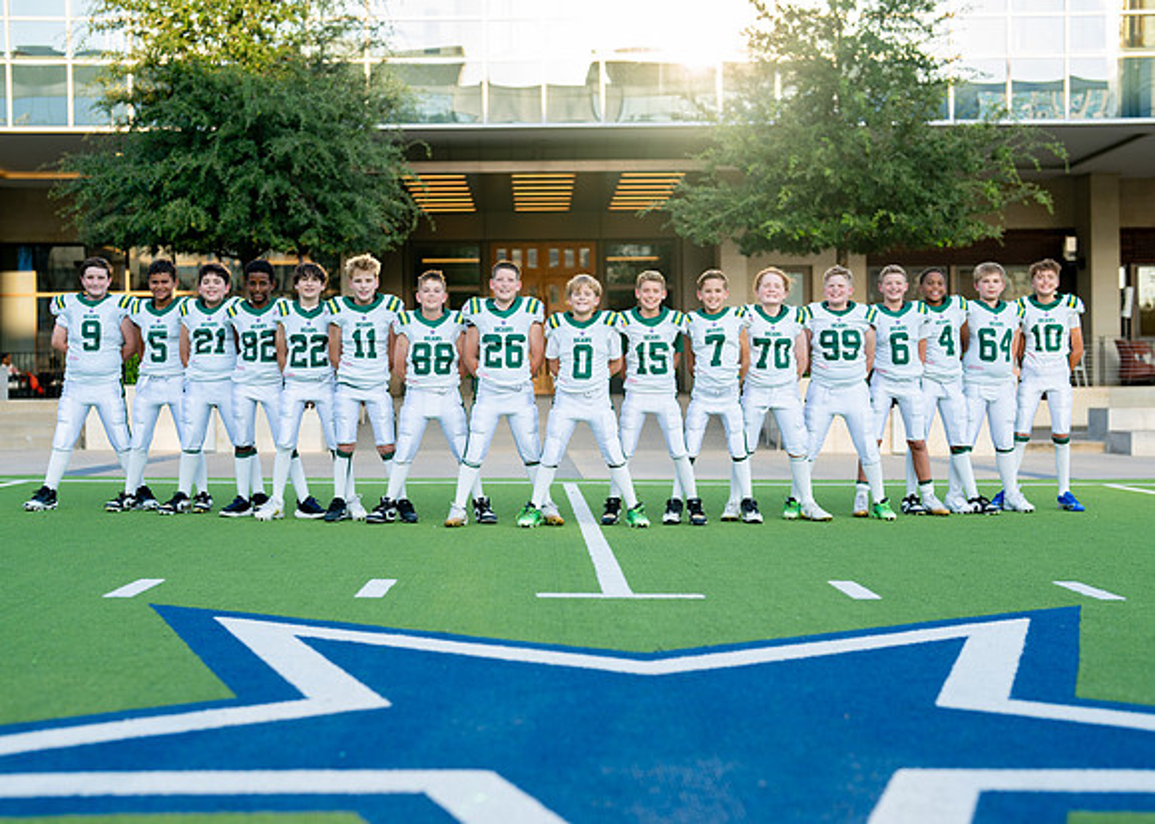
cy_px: 411
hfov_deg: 35.1
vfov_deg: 25.4
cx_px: 594
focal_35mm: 56
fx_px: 1826
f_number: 2
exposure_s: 1/640
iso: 100
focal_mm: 50
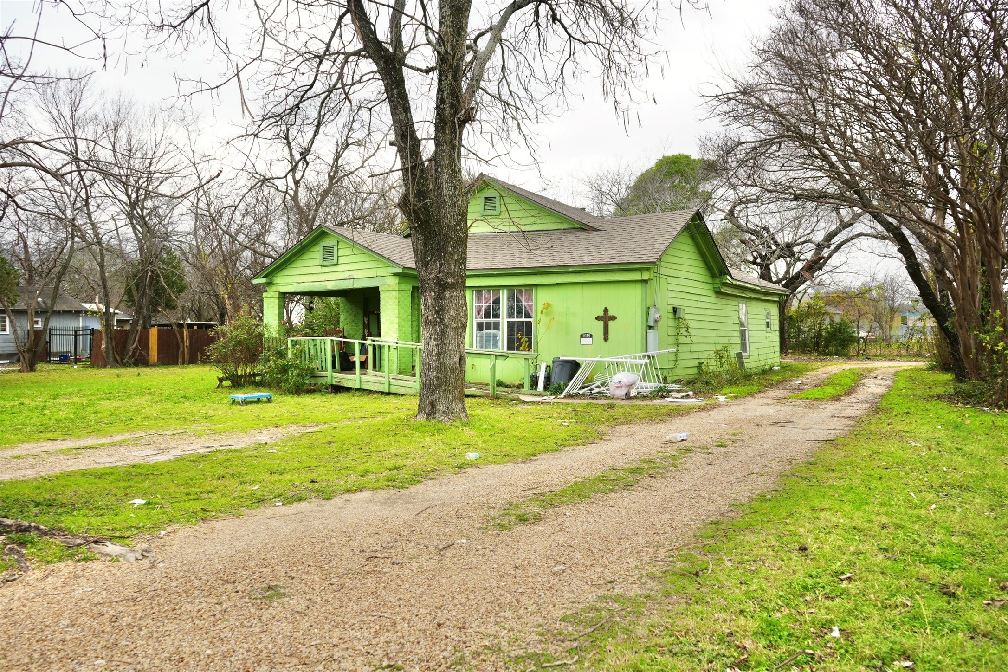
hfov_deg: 65.5
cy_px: 336
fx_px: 784
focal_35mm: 28
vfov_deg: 46.4
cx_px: 504
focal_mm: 28
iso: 100
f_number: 6.3
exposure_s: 1/100
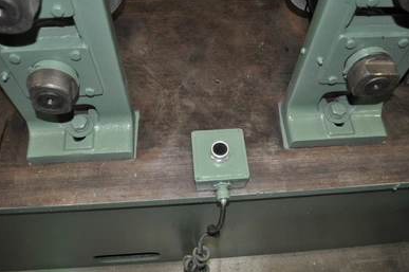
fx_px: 352
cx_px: 204
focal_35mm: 31
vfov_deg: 42.2
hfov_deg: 60.3
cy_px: 134
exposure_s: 1/60
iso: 800
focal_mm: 20
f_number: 3.8
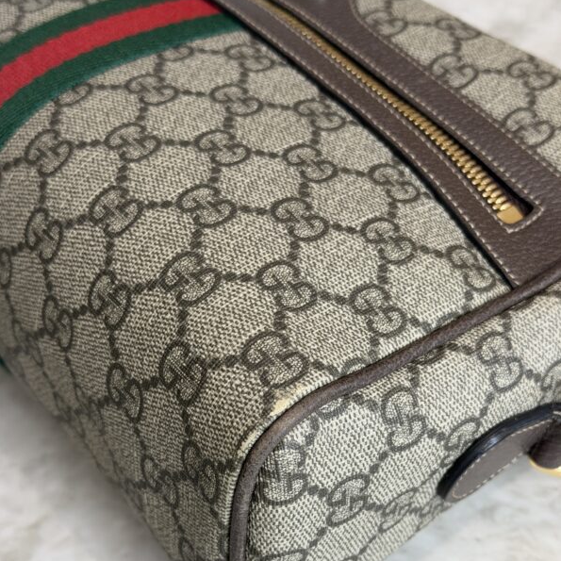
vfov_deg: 29.8
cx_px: 282
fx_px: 1045
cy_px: 374
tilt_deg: -45.1
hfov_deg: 30.0
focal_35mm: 57
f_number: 1.78
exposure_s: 1/60
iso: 50
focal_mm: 6.76
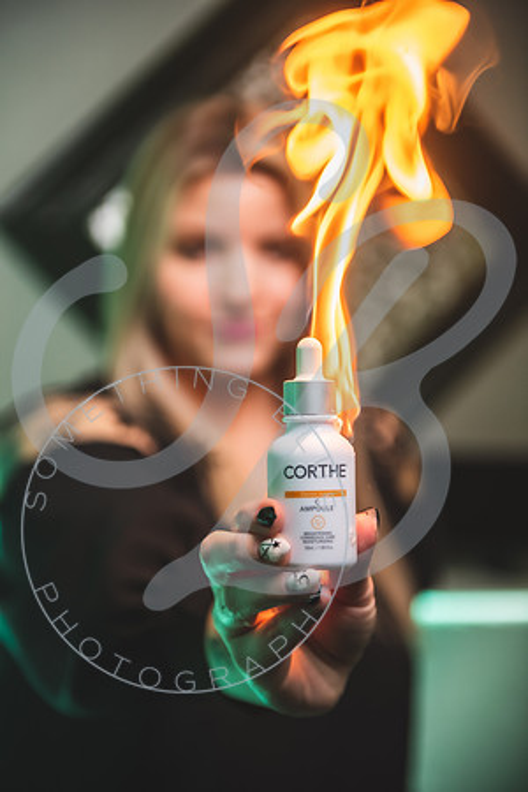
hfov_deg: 19.5
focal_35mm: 70
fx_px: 1540
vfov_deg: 28.8
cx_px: 264
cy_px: 396
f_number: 2.8
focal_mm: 70
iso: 200
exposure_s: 1/200
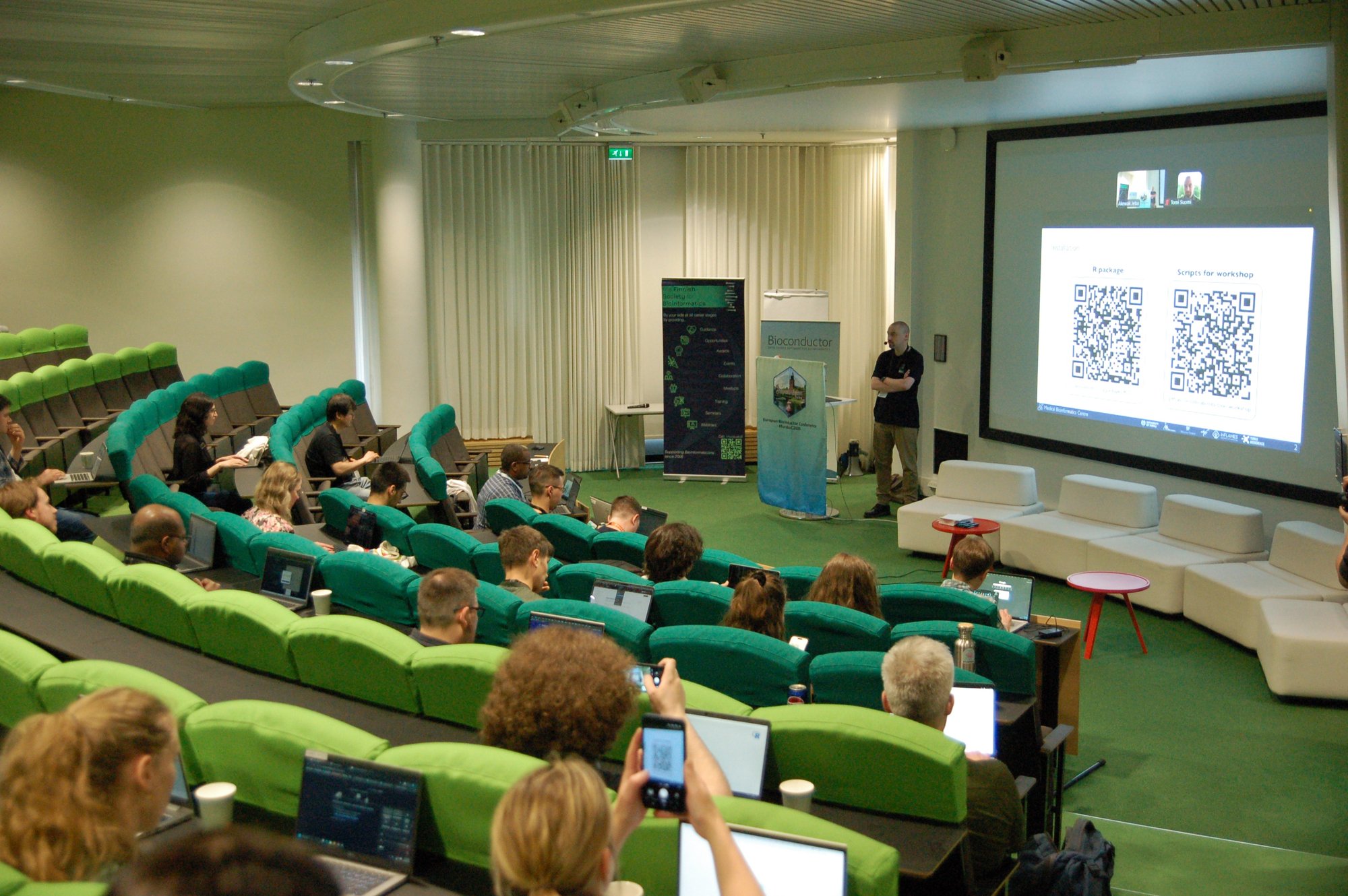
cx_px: 674
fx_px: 1515
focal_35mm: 40
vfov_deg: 33.0
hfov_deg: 48.0
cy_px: 448
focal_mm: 27
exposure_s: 1/125
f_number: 3.5
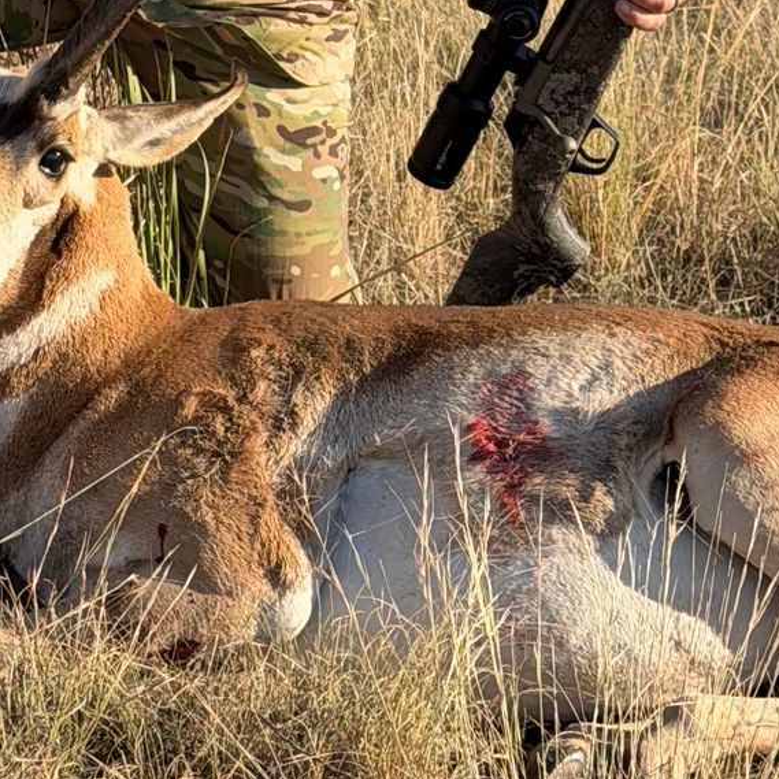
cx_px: 283
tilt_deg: -5.3
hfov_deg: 11.0
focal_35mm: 159
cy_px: -187
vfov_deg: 10.8
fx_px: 4048
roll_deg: -2.2
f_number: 1.78
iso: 64
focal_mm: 6.76
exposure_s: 1/3378
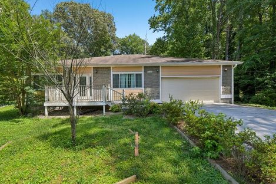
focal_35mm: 16
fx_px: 123
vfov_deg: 73.7
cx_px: 133
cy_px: 94
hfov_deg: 96.7
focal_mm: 15
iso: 400
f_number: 8
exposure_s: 1/640
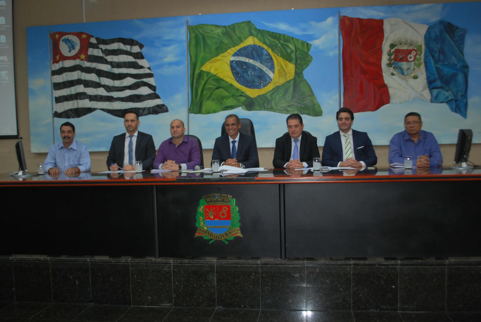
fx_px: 441
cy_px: 161
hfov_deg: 57.2
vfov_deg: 40.1
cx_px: 240
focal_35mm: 33
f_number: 4
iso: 200
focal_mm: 22
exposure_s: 1/60
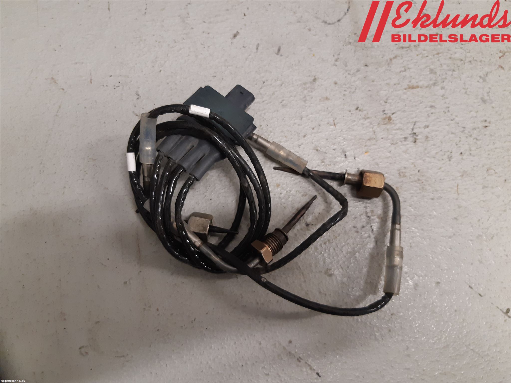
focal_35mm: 26
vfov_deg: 53.1
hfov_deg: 67.3
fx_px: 384
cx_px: 256
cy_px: 192
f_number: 1.7
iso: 160
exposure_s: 1/50
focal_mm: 3.93
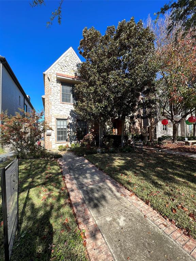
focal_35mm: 13
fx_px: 98
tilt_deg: +1.0
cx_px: 98
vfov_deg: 106.2
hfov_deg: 89.9
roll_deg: +1.4
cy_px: 130
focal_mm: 1.57
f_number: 1.8
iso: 32
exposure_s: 1/317
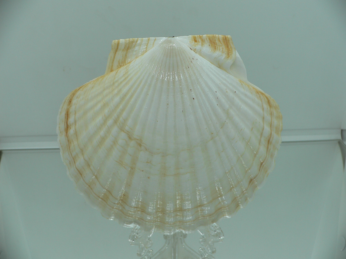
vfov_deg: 40.7
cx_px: 173
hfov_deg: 52.6
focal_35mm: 35
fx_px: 350
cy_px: 130
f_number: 2.8
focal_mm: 4.6
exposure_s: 1/60
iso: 80
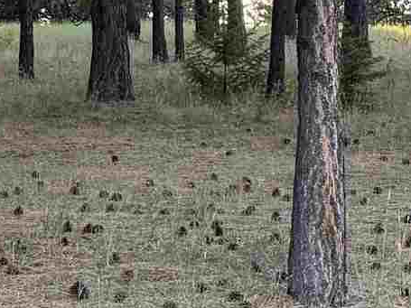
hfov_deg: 12.1
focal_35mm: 162
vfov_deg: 8.9
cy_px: -196
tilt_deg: +11.2
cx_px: -10
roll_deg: +1.8
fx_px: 1923
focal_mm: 6.76
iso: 160
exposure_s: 1/228
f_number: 1.78
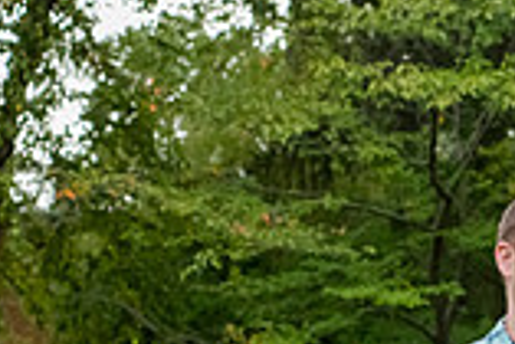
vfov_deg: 4.6
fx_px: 4224
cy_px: 555
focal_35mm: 295
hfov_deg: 6.9
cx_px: 745
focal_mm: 80
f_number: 6.3
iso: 1250
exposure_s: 1/250
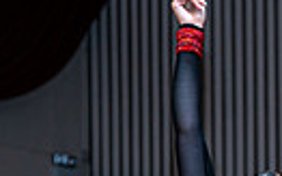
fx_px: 2322
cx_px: 386
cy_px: 418
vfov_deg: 4.3
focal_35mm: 302
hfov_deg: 6.9
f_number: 2.8
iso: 200
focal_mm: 57
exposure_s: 1/160
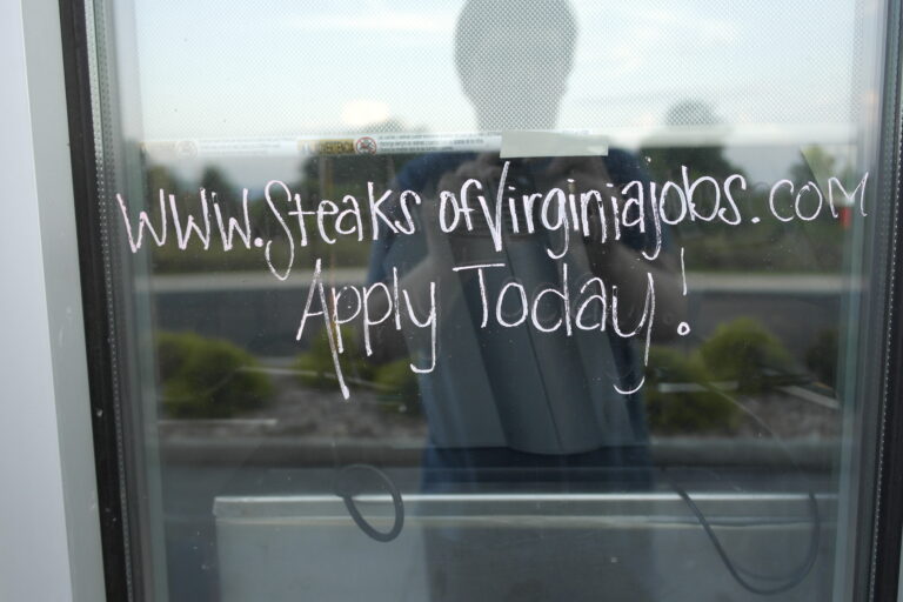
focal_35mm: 30
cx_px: 452
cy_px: 301
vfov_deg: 43.6
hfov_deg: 61.9
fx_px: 752
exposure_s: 1/80
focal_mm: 20
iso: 200
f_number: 3.5
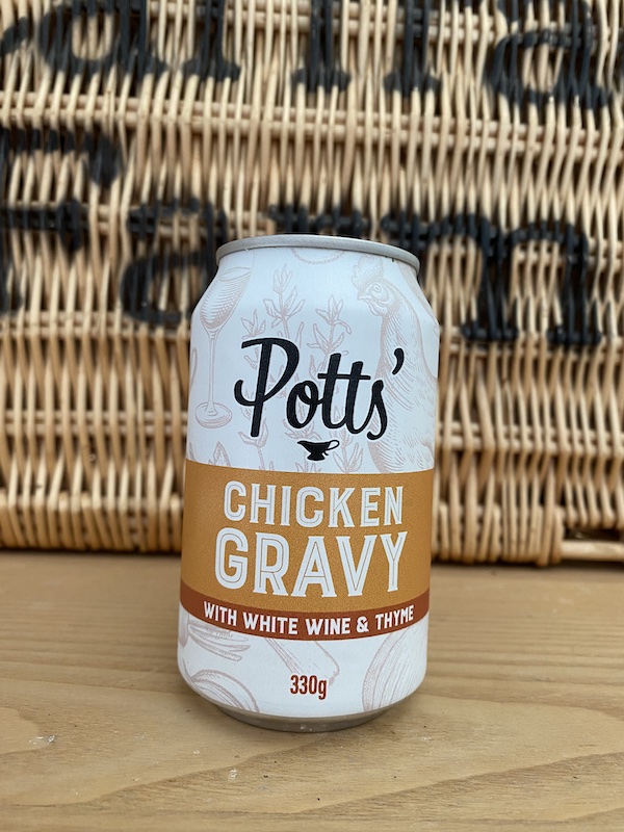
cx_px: 312
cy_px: 416
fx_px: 625
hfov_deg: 53.1
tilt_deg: -0.7
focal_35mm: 26
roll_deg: -1.1
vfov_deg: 67.3
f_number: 1.8
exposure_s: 1/60
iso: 160
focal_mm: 4.25
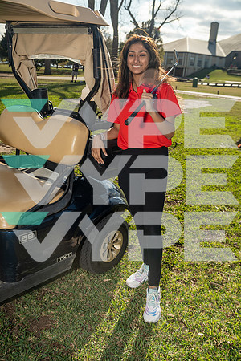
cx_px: 120
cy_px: 180
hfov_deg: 38.9
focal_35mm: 34
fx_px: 341
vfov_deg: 55.8
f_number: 4.5
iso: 500
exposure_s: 1/200
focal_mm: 34
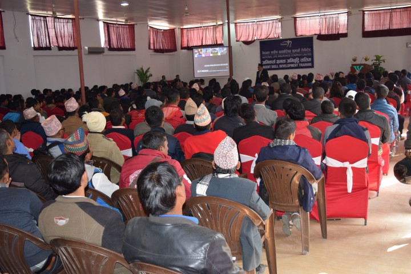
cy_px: 137
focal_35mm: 36
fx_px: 411
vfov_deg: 36.9
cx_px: 206
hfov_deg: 53.1
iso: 800
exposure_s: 1/80
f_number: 4.5
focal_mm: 24
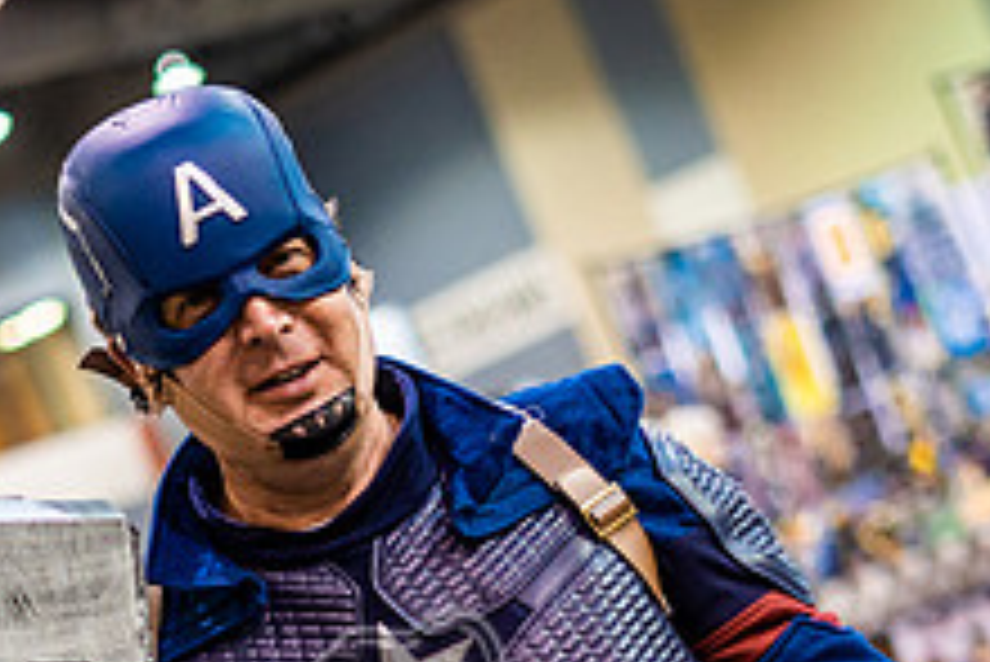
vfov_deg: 10.2
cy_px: 808
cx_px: 436
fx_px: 3632
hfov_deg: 15.5
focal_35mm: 132
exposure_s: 1/250
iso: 1000
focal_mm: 50
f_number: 1.8
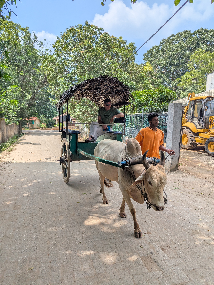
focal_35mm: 24
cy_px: 142
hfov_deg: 56.9
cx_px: 107
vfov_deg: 71.5
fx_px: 197
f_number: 1.85
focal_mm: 6.81
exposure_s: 1/1508
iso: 40
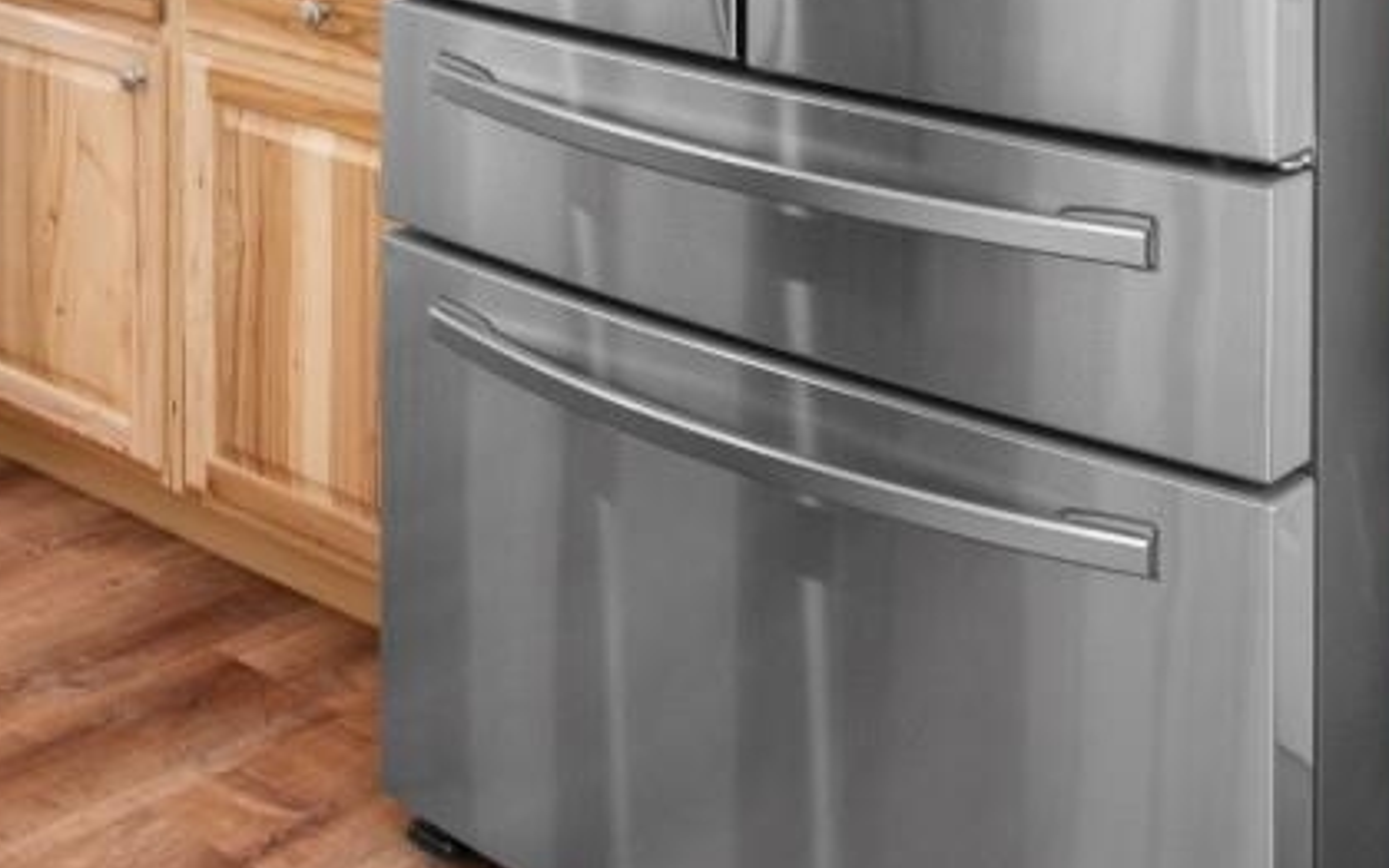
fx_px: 2385
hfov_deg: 30.7
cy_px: -593
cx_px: 86
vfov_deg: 17.5
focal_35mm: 63
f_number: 4.8
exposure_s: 1/10
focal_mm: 11
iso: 100
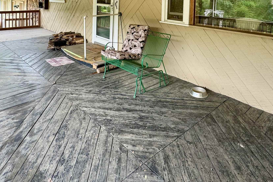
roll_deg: -1.8
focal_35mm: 27
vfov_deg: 42.8
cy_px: 10
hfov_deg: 67.2
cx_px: 150
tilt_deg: -2.7
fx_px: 205
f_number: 2.2
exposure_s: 1/99
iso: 50
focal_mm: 2.22
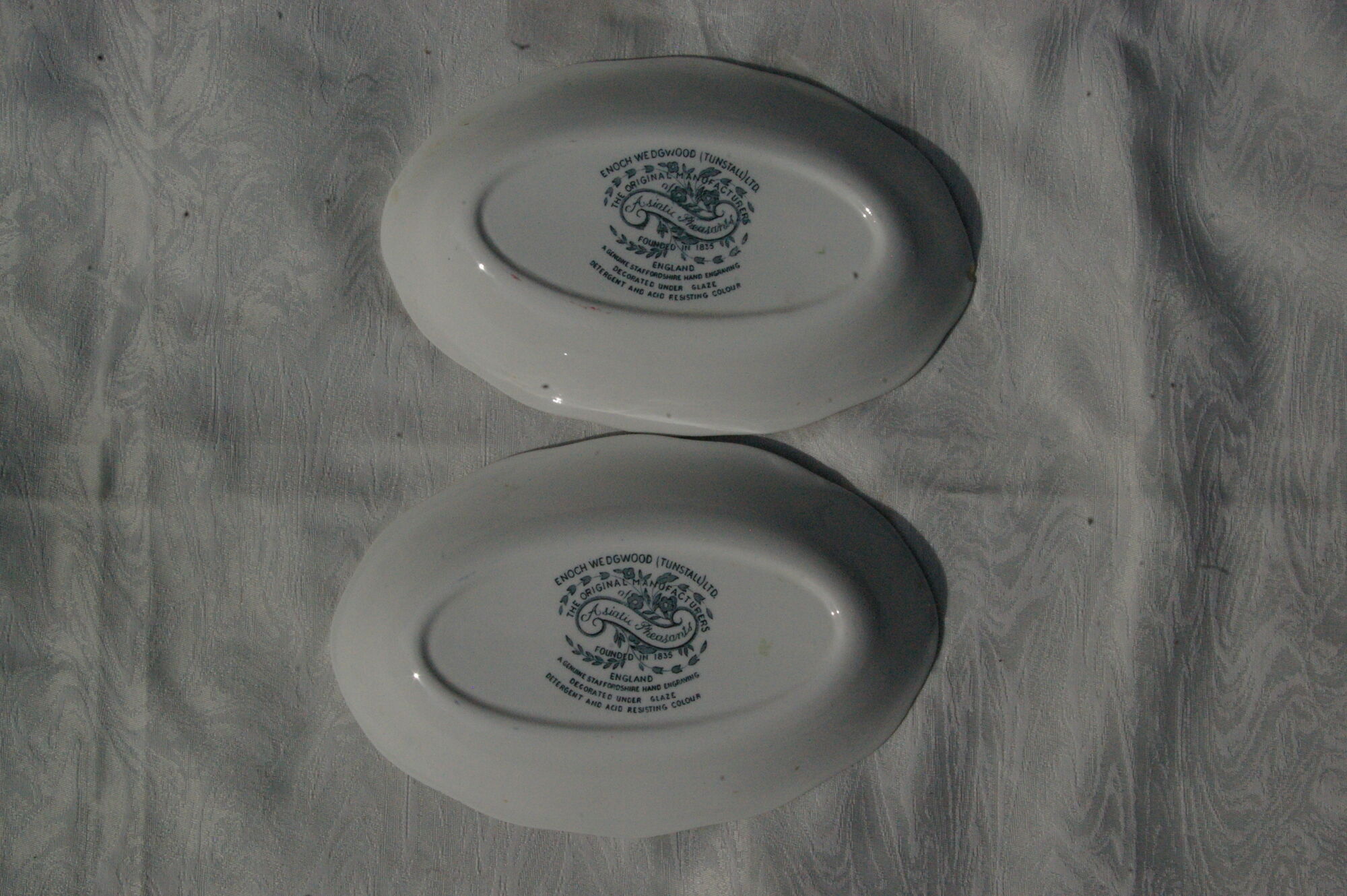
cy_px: 448
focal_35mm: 39
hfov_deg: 49.6
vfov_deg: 34.2
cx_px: 674
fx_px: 1458
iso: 1600
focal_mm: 26
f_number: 22
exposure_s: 1/1500
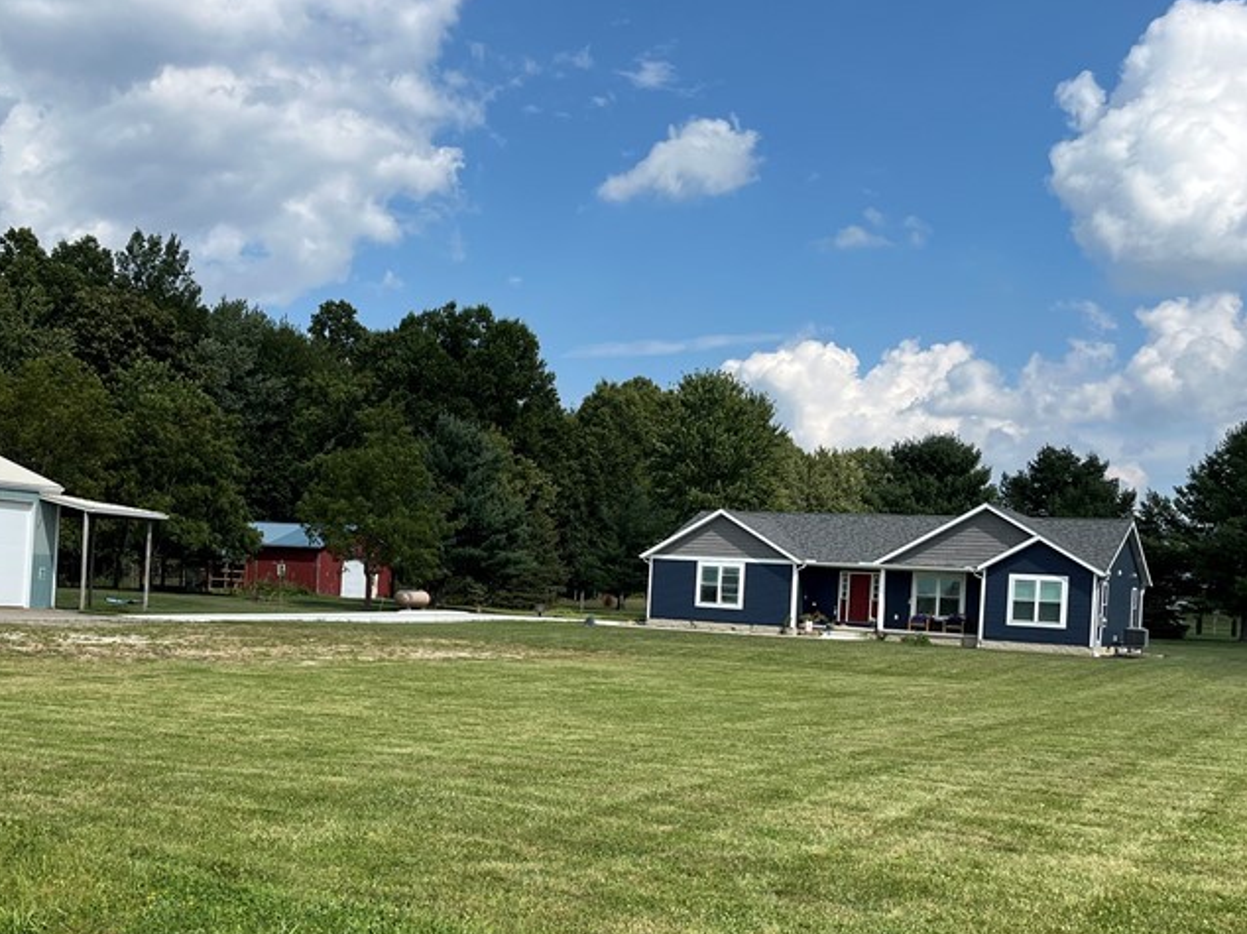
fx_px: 1512
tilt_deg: +0.4
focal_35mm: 42
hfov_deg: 44.1
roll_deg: -4.1
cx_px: 399
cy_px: 580
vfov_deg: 34.2
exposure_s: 1/4149
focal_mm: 5.1
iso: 50
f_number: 1.6
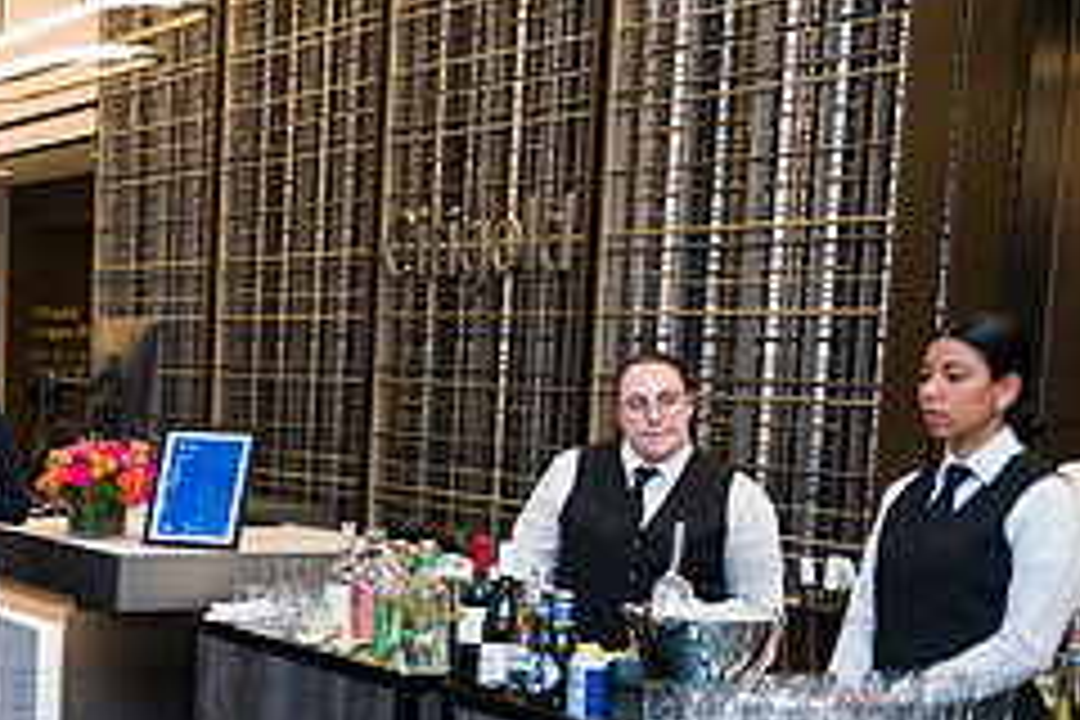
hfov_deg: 26.0
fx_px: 2100
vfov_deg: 19.1
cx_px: -194
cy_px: 634
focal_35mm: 70
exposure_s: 1/200
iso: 400
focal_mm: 29
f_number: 3.2
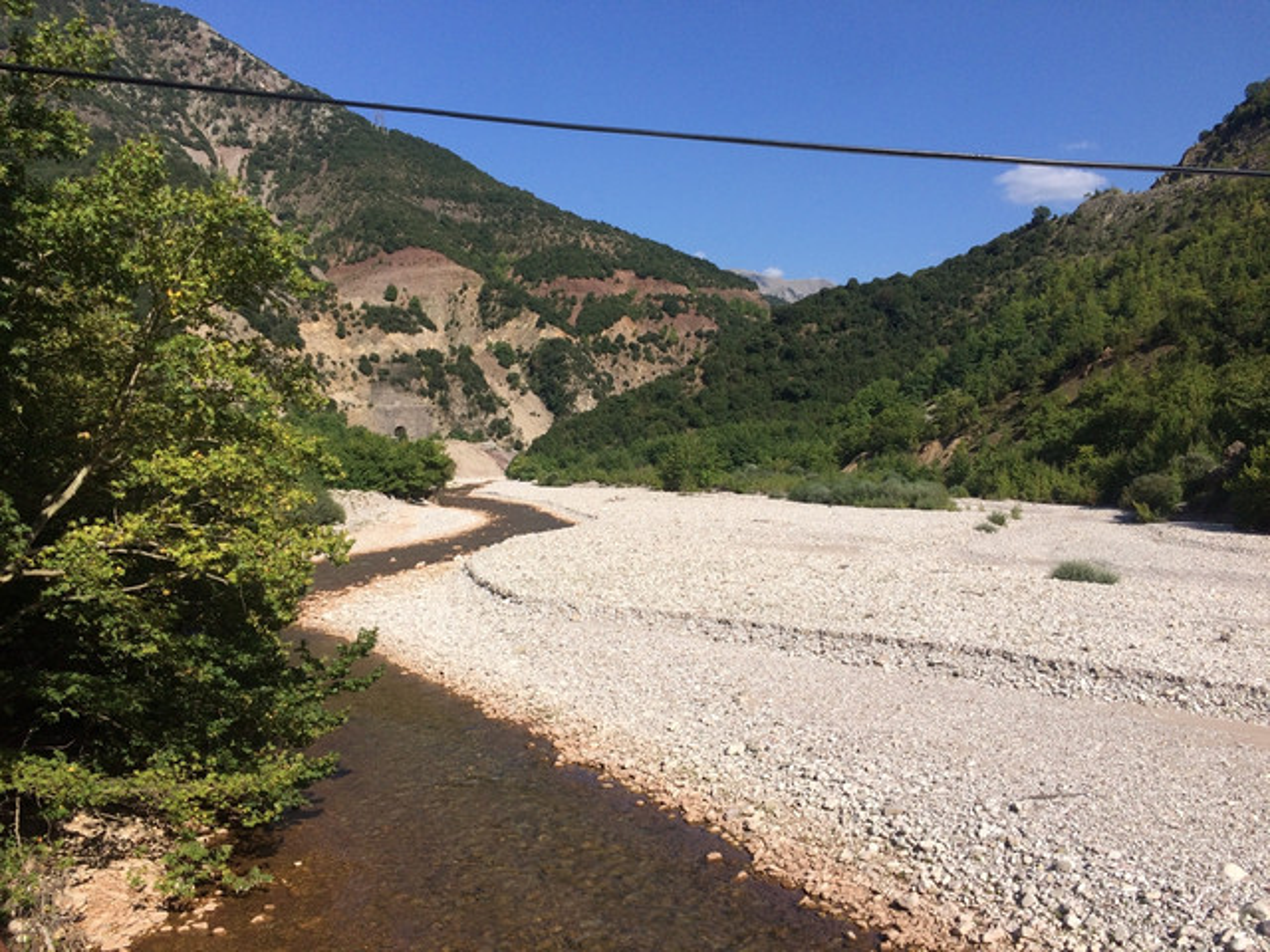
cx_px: 635
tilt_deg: -0.5
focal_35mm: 29
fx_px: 1064
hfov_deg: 61.7
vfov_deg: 48.2
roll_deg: +1.0
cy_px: 476
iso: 32
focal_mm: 4.15
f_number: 2.2
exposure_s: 1/2933
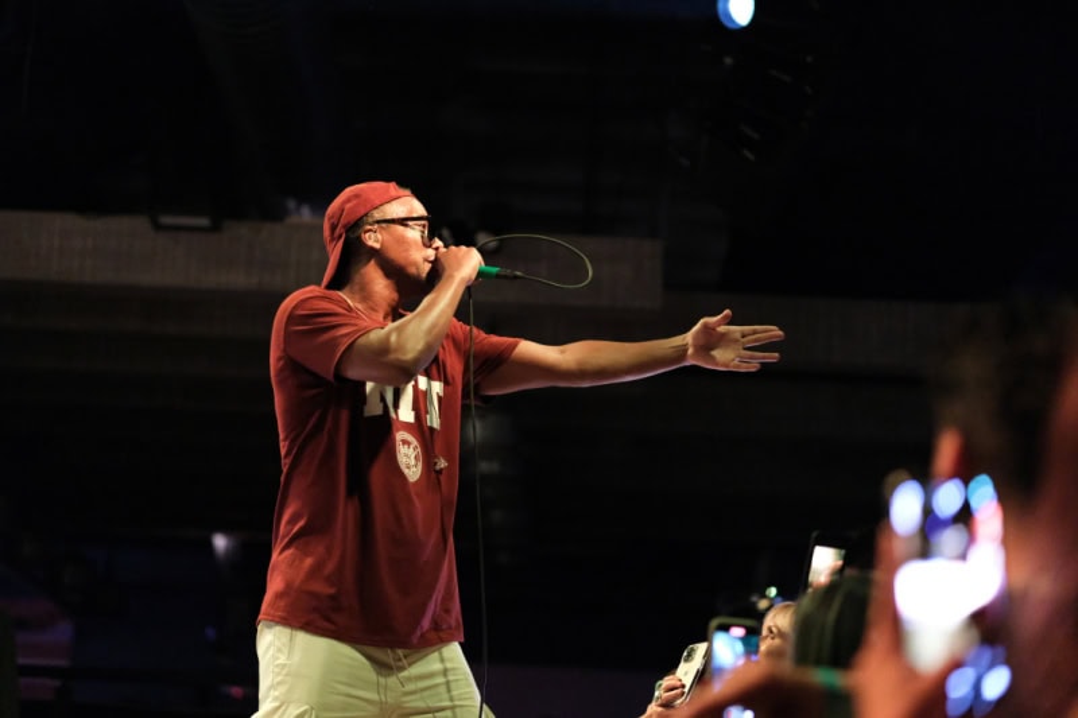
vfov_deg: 16.3
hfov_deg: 24.2
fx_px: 2515
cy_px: 359
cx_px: 539
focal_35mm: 84
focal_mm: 56
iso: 8000
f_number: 1.4
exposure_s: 1/350
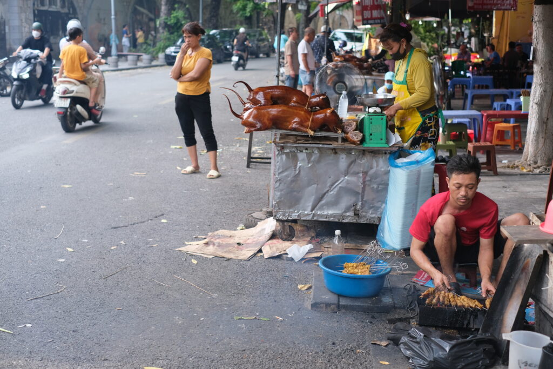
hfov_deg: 37.5
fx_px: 814
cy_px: 184
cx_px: 276
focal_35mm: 53
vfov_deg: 25.5
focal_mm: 35
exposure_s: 1/210
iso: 320
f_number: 2.5
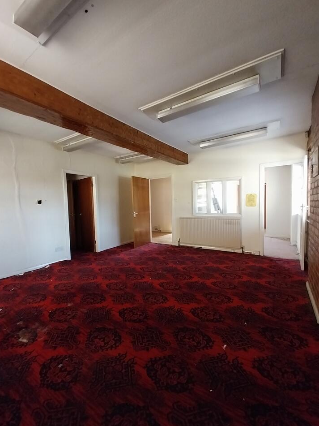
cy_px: 213
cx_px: 162
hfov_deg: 85.7
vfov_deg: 102.1
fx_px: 172
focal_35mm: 14
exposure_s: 1/25
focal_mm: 1.13
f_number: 2.2
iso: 200
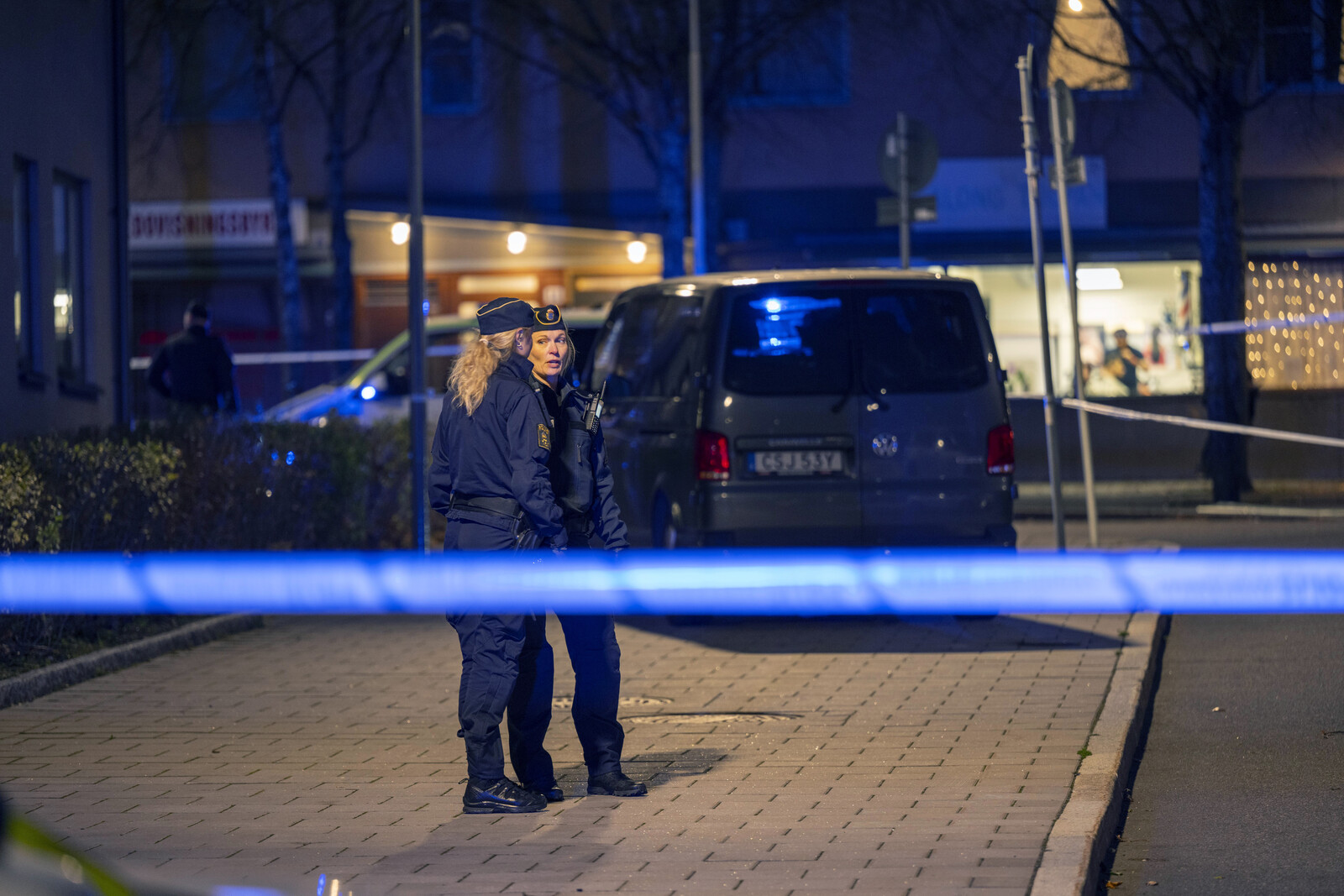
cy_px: 448
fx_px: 6533
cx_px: 672
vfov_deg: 7.8
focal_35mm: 175
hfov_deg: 11.7
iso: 640
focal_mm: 175
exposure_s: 1/30
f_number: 2.8
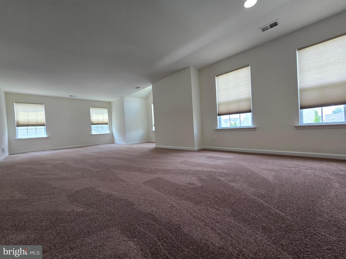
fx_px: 130
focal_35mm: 13
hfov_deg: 106.2
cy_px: 130
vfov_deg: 89.9
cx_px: 173
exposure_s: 1/60
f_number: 2.2
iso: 64
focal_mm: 2.2
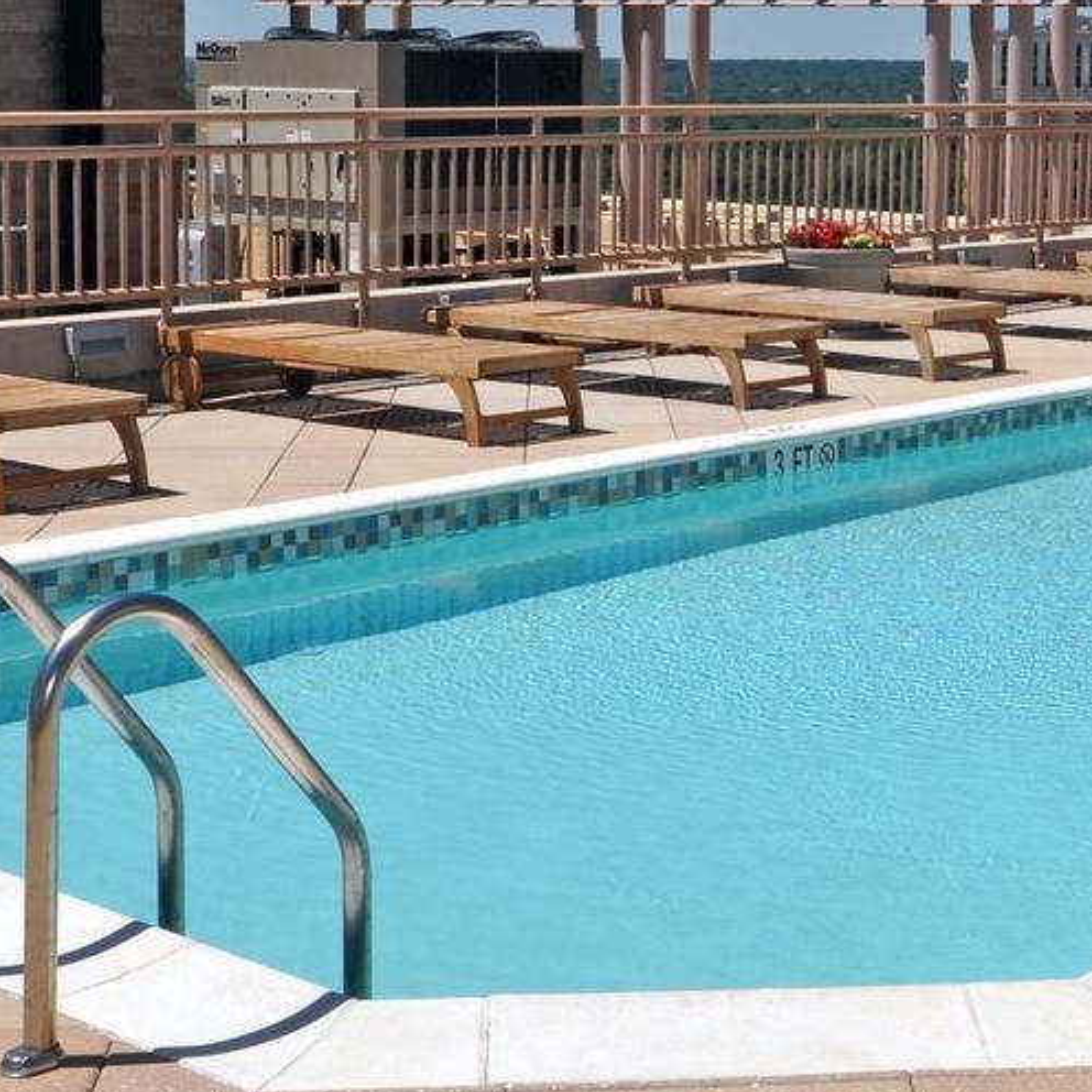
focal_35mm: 70
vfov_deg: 24.4
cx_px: 896
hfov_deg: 24.1
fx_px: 2507
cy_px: 329
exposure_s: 1/200
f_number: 20
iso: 200
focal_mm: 19
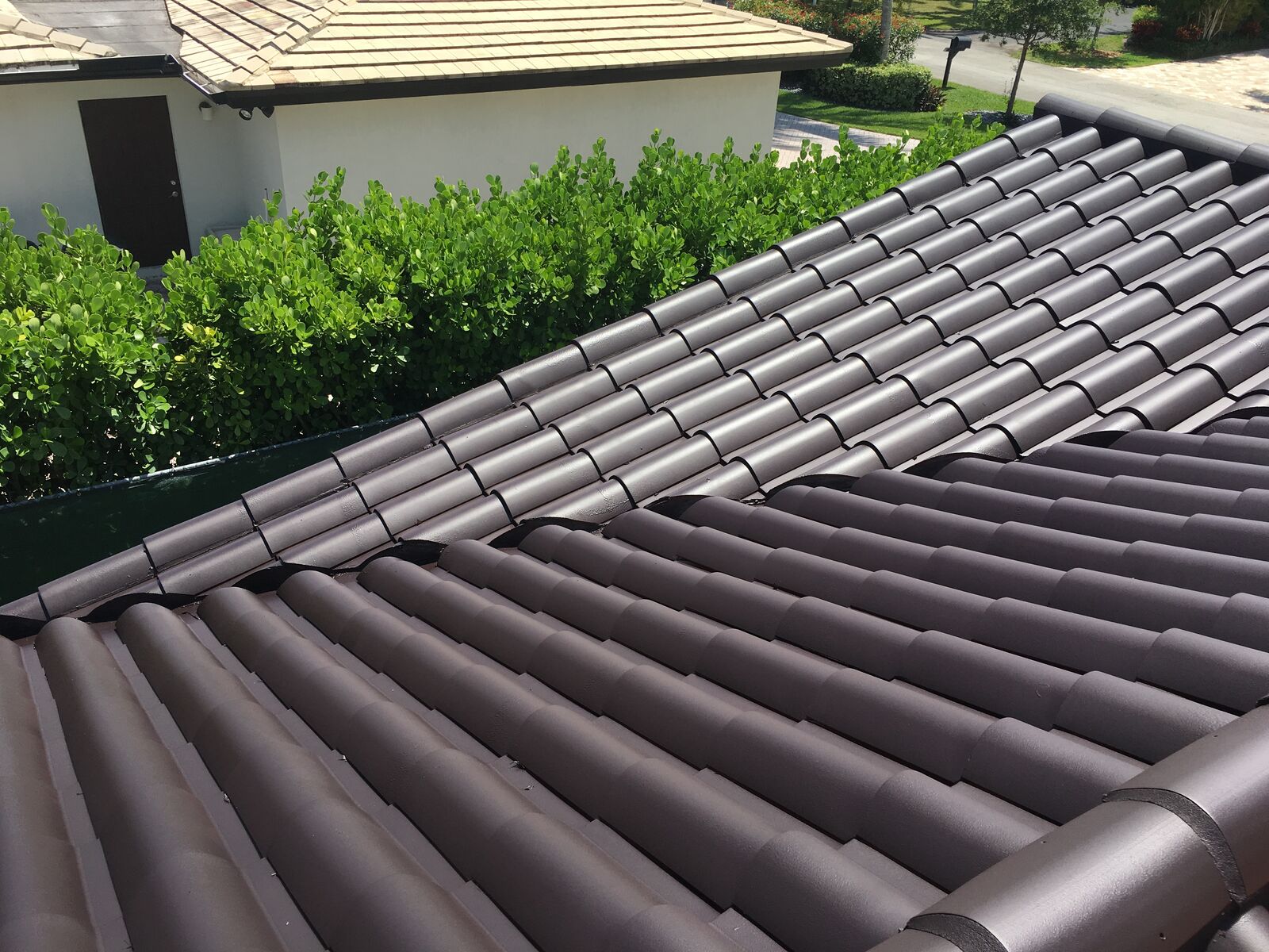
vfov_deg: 48.2
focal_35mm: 29
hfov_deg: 61.7
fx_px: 1063
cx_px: 634
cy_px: 476
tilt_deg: -28.7
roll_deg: -2.8
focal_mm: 4.15
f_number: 2.2
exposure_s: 1/986
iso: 25
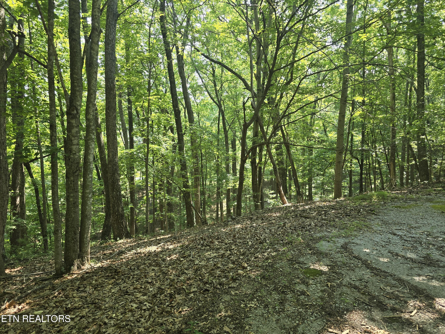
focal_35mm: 23
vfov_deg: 58.9
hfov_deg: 73.9
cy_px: 167
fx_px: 296
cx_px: 222
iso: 100
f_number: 1.7
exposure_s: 1/180
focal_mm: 6.3
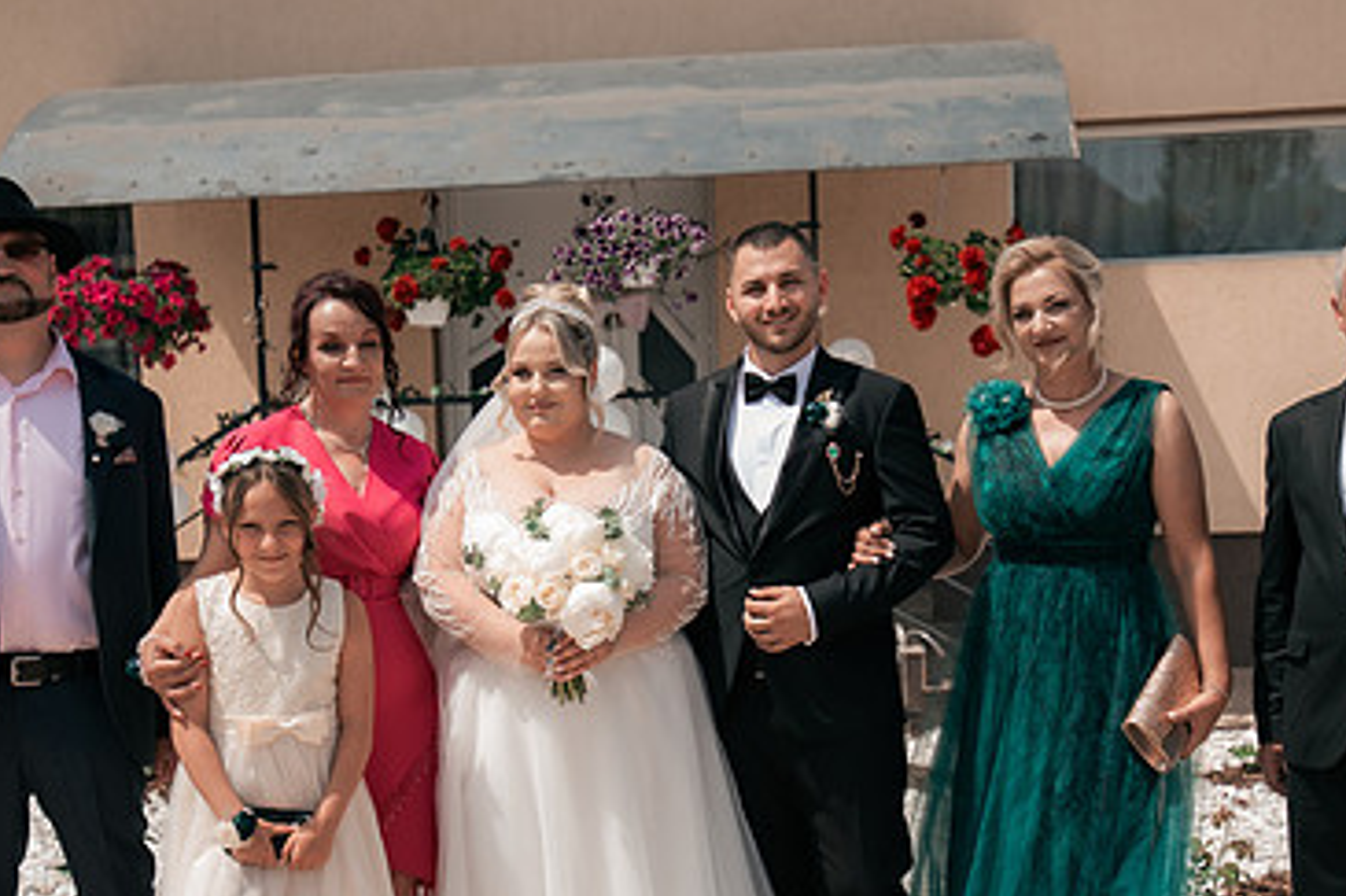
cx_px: 632
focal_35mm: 54
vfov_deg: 24.9
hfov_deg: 36.9
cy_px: 601
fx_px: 2018
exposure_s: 1/3200
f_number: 3.2
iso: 320
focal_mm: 30
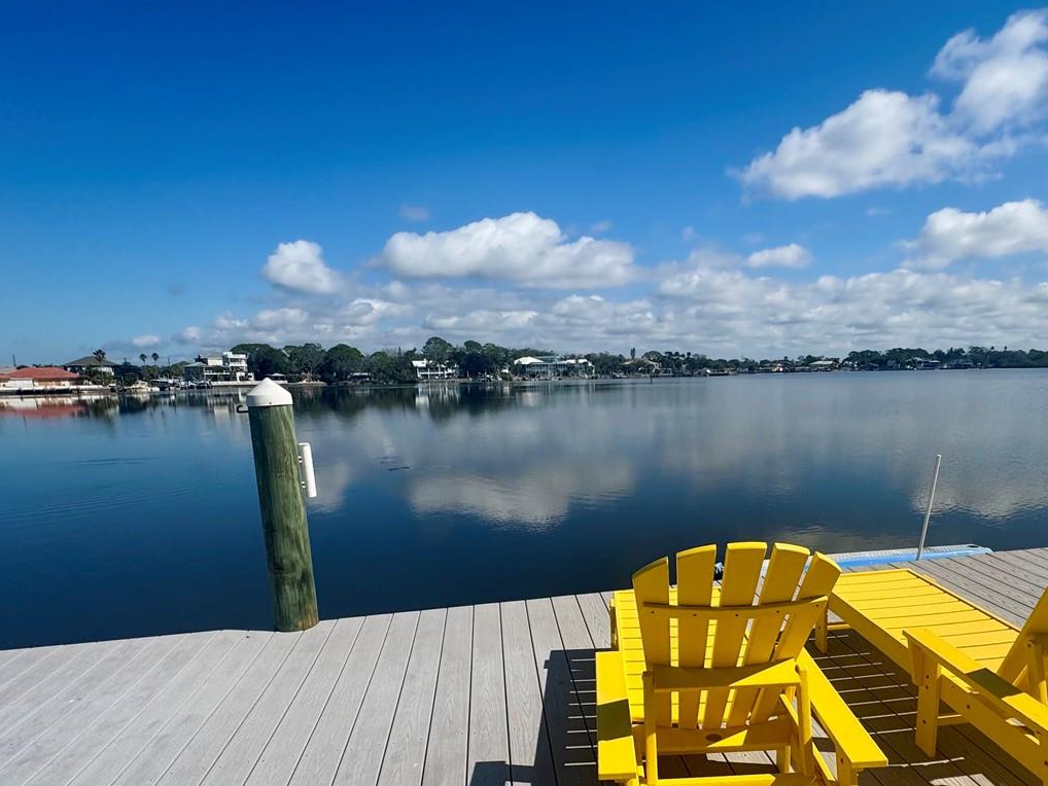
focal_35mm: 22
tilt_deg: -10.5
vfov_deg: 60.4
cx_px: 620
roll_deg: +0.6
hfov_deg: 75.7
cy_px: 488
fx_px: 666
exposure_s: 1/4132
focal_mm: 2.22
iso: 50
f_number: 2.2
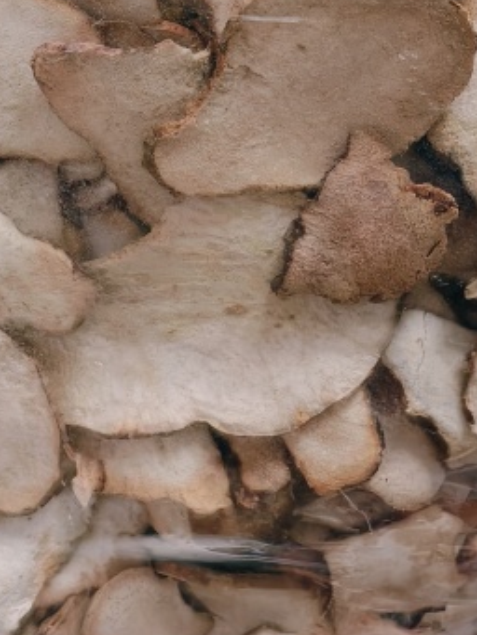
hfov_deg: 20.0
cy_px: -49
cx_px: 34
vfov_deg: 25.2
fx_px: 1322
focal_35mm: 72
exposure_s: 1/100
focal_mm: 6.54
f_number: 1.57
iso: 428
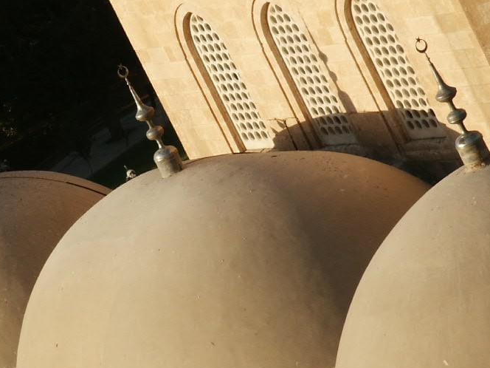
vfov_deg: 5.5
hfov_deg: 7.4
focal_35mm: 268
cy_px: 165
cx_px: 182
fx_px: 3794
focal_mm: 28.22
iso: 64
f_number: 8
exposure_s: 1/125
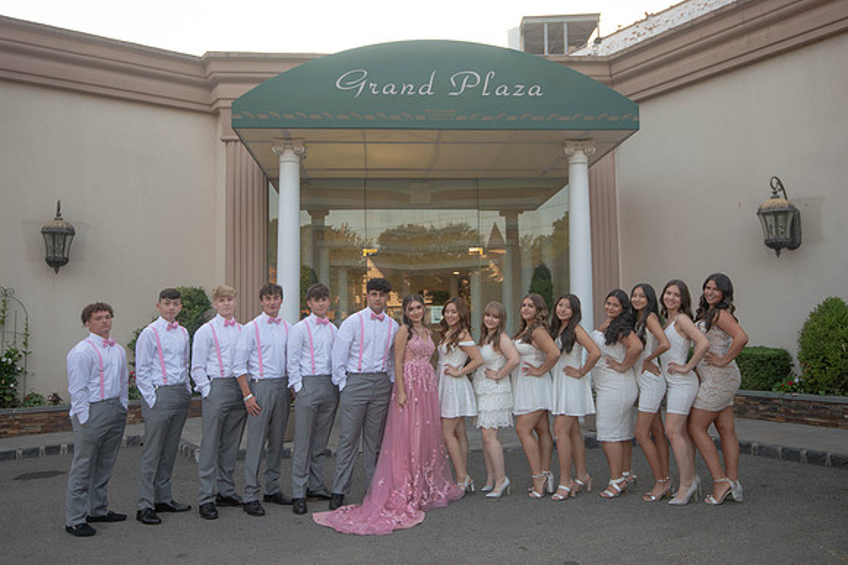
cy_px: 282
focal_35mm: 29
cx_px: 424
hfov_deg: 63.7
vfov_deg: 44.9
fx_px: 683
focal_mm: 29
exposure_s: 1/80
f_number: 4.5
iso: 100
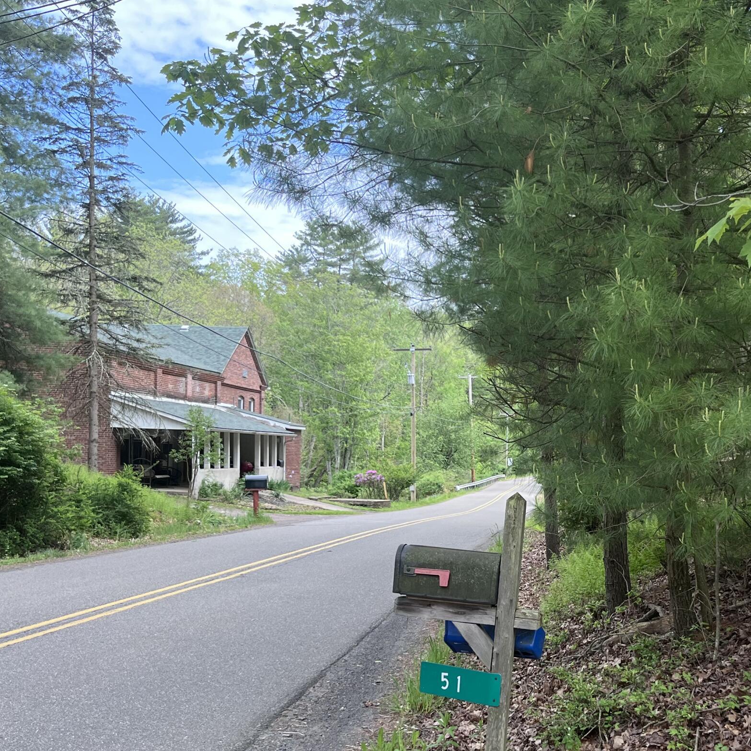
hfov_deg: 37.5
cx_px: 558
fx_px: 1080
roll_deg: -0.3
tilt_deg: -2.6
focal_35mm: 44
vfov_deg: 37.9
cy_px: 501
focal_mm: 5.1
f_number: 1.6
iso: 50
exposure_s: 1/384
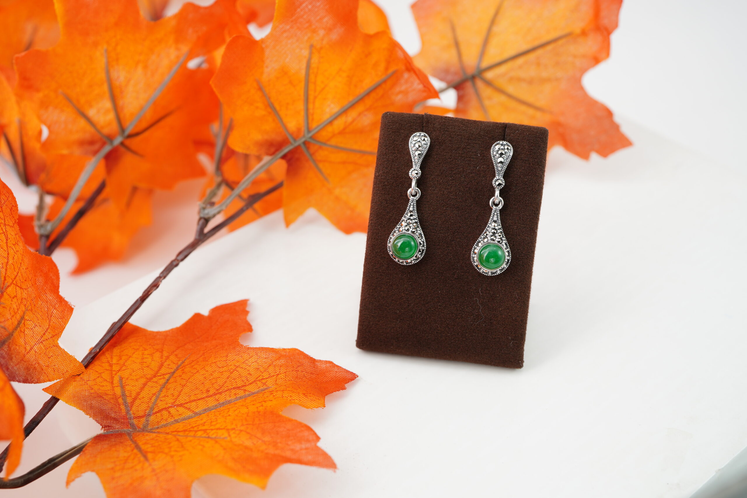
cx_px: 374
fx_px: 1037
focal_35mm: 50
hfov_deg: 39.6
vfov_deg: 27.0
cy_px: 249
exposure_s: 1/50
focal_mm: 50
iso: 200
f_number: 7.1
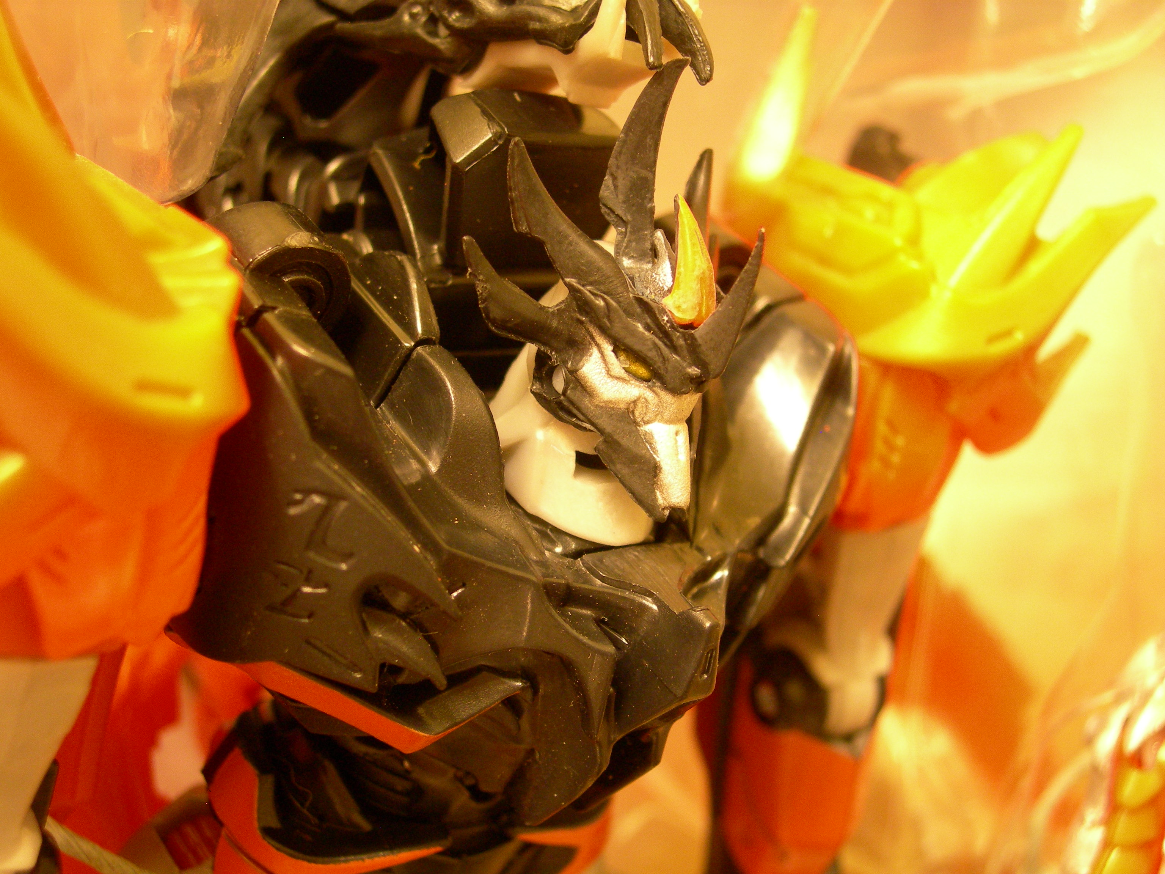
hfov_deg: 37.5
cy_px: 437
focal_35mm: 51
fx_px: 1716
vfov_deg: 28.6
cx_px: 582
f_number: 3.2
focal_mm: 10.6
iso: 200
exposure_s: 1/3.8
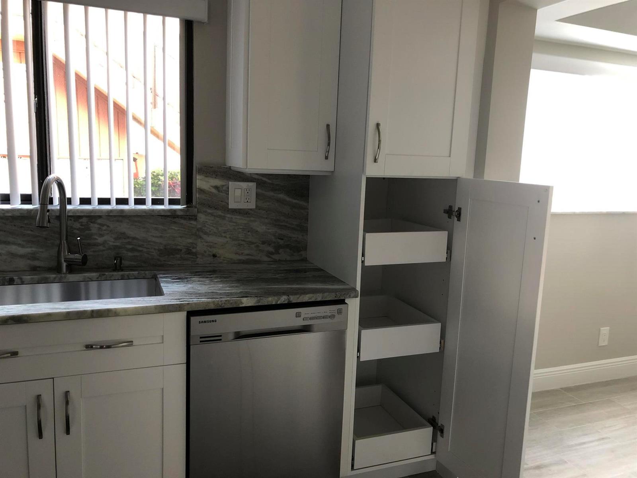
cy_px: 239
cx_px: 318
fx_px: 515
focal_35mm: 28
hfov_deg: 63.4
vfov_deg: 49.7
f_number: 1.8
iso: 32
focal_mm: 3.99
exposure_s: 1/30
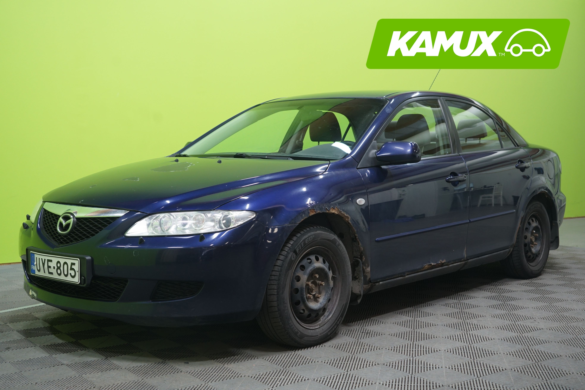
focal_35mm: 45
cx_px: 292
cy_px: 195
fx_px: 731
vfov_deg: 29.9
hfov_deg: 43.6
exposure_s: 1/20
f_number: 5
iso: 800
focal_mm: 45
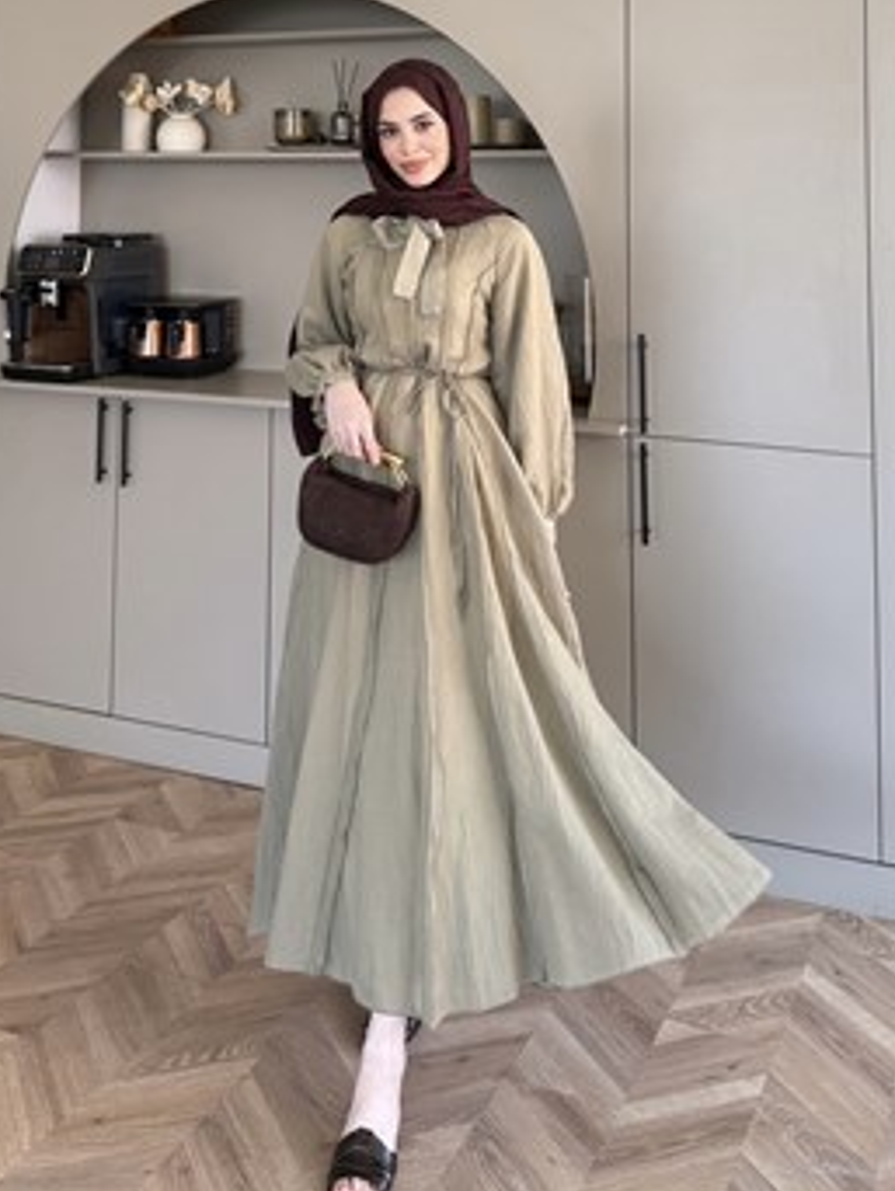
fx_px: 998
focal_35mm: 29
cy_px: 524
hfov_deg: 48.2
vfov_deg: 61.4
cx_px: 404
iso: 100
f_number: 1.78
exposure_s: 1/121
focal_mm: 6.76
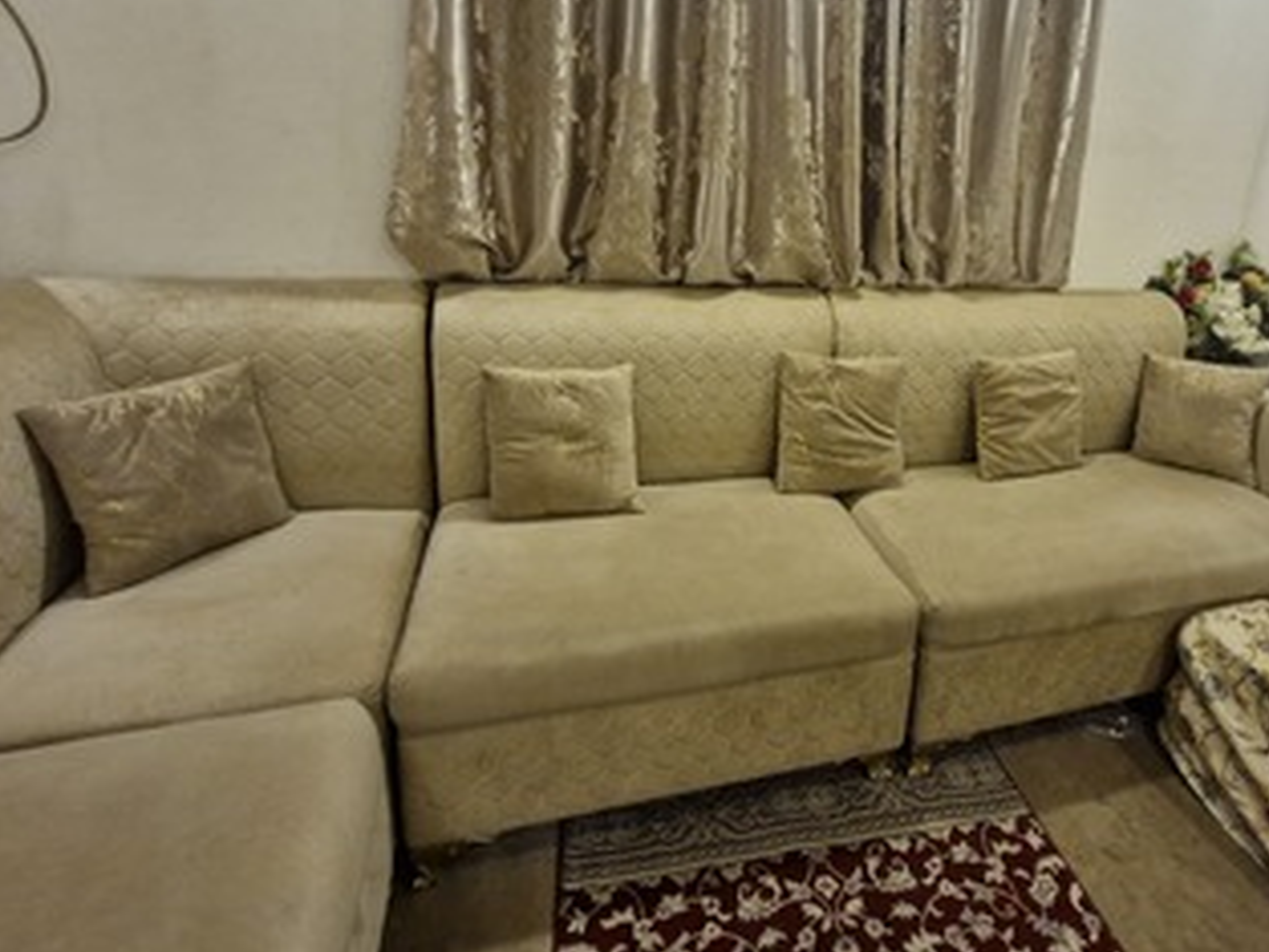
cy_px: 367
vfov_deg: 67.8
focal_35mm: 19
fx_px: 697
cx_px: 785
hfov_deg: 83.2
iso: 250
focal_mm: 1.74
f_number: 2.2
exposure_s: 1/60
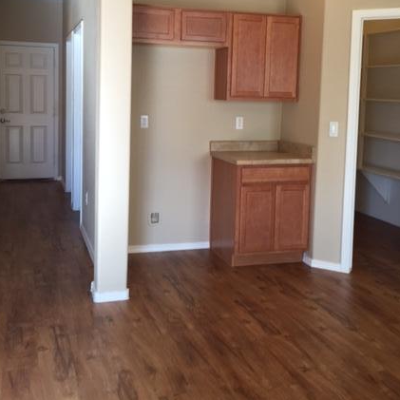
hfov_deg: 42.8
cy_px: 129
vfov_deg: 42.2
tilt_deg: -5.8
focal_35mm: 39
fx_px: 510
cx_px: 178
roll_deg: -1.1
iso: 32
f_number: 2.2
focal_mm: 4.15
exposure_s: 1/60
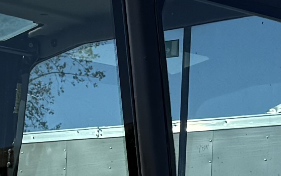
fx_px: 1524
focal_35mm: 199
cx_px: -40
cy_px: 443
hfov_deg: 10.4
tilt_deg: -5.3
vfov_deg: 6.3
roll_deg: -0.1
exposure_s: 1/4673
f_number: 1.78
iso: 80
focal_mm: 6.76
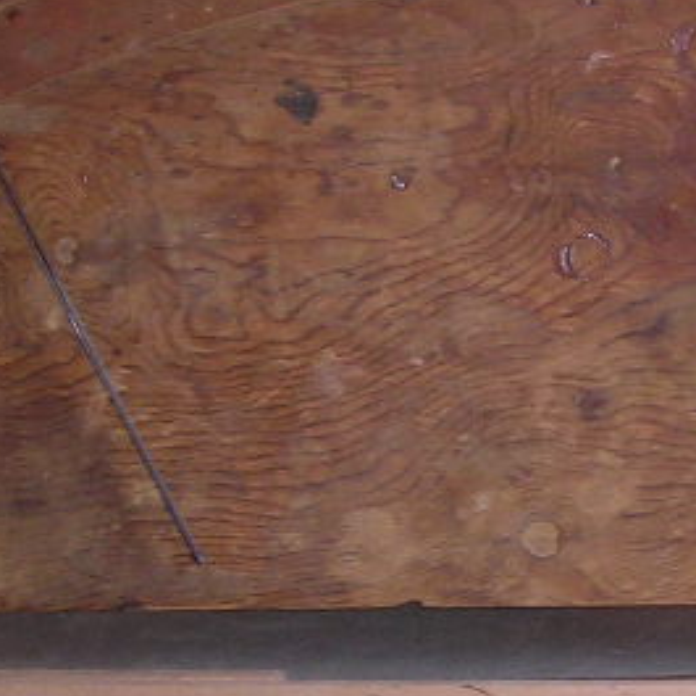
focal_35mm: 130
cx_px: 657
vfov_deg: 13.4
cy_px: 449
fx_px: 2957
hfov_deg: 13.3
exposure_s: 1/30
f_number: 2.8
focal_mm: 5.8
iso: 100
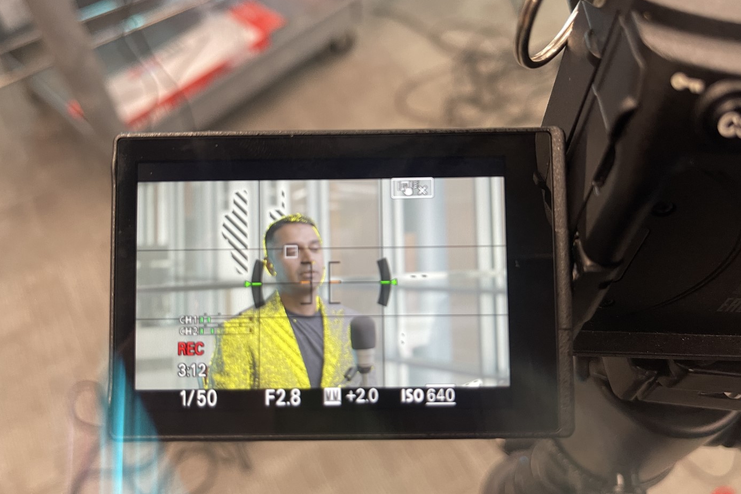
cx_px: 372
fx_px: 556
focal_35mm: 27
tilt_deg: -56.6
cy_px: 252
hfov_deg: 67.4
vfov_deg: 47.9
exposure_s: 1/60
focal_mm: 5.1
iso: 125
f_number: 1.6
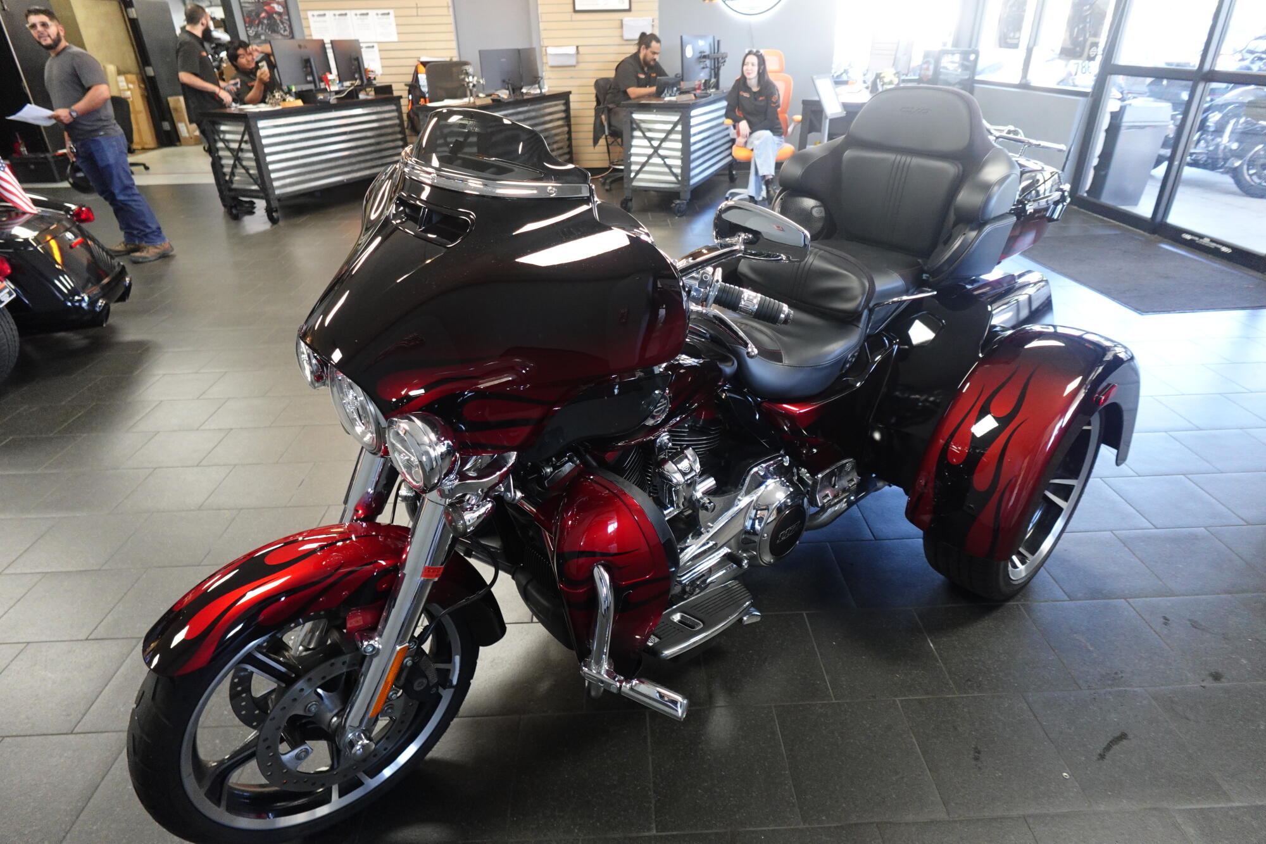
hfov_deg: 84.0
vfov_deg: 61.9
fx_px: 703
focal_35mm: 20
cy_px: 422
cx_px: 633
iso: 800
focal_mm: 7.6
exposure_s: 1/80
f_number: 2
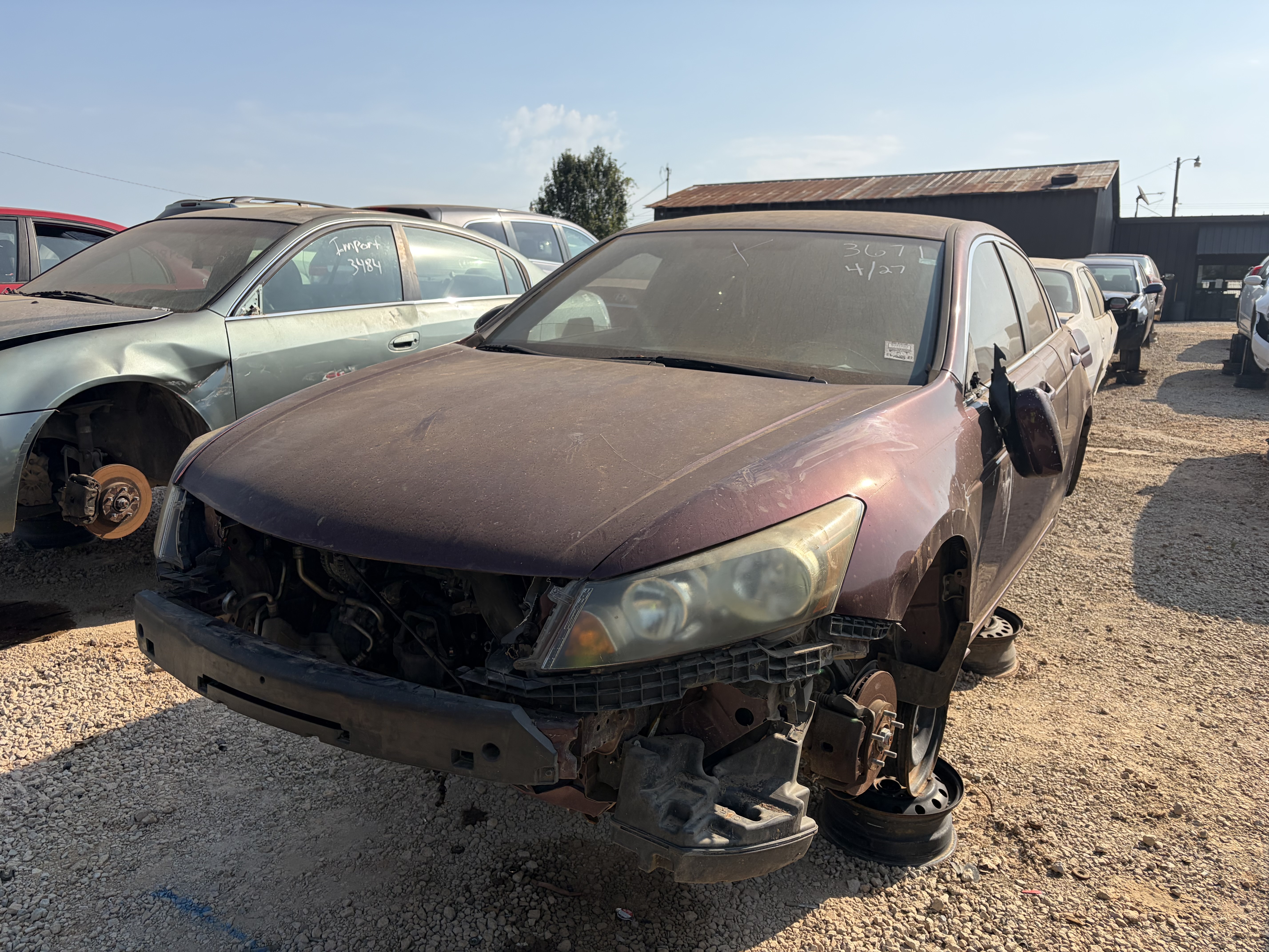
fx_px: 953
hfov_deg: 67.3
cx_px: 634
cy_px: 476
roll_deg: -1.4
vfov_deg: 53.1
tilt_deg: -8.5
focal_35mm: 26
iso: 64
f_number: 1.6
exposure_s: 1/4608
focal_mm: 5.96
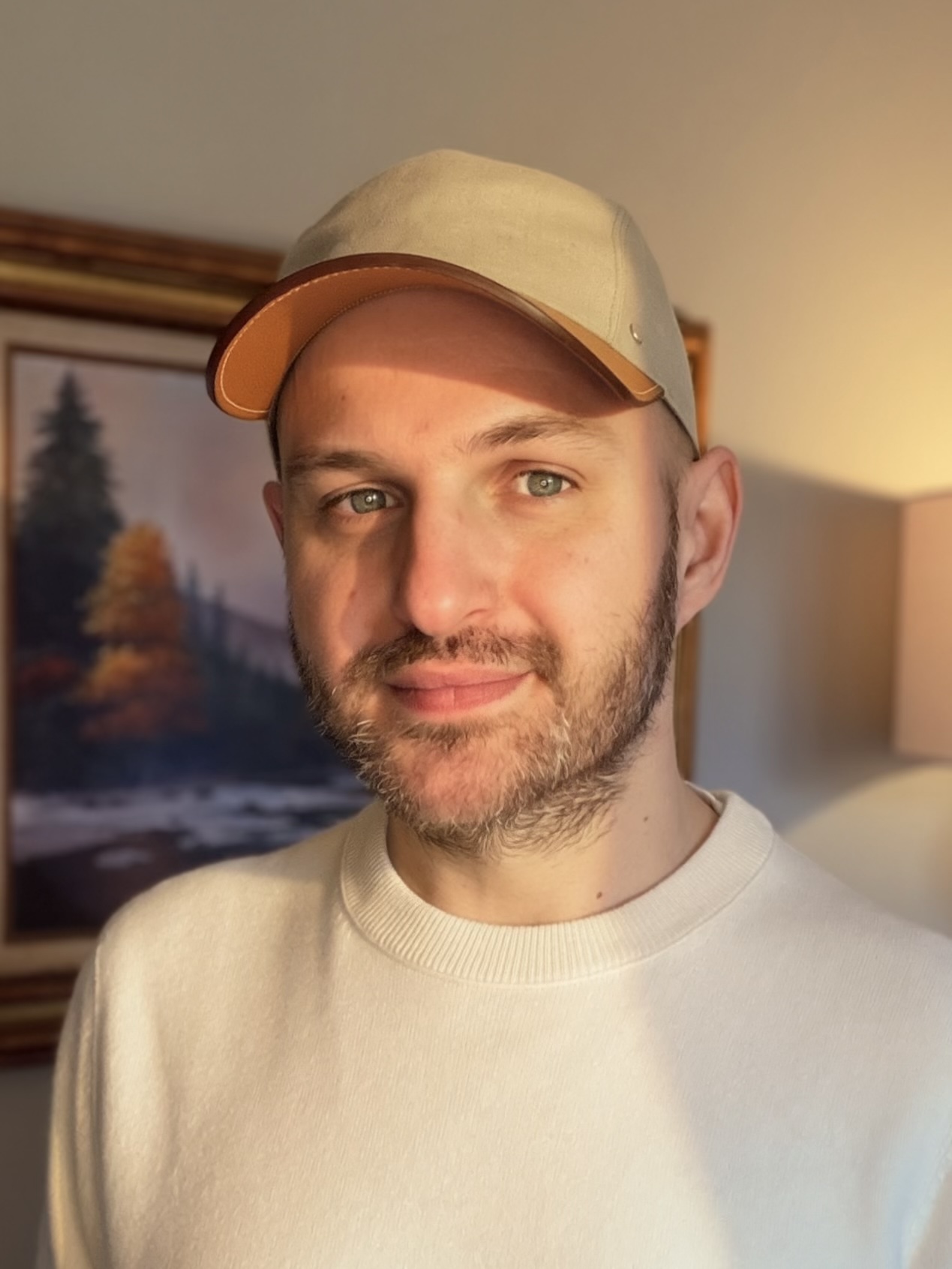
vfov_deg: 60.0
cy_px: 634
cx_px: 476
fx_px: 1100
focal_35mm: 30
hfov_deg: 46.8
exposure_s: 1/60
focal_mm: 2.71
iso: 200
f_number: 1.9
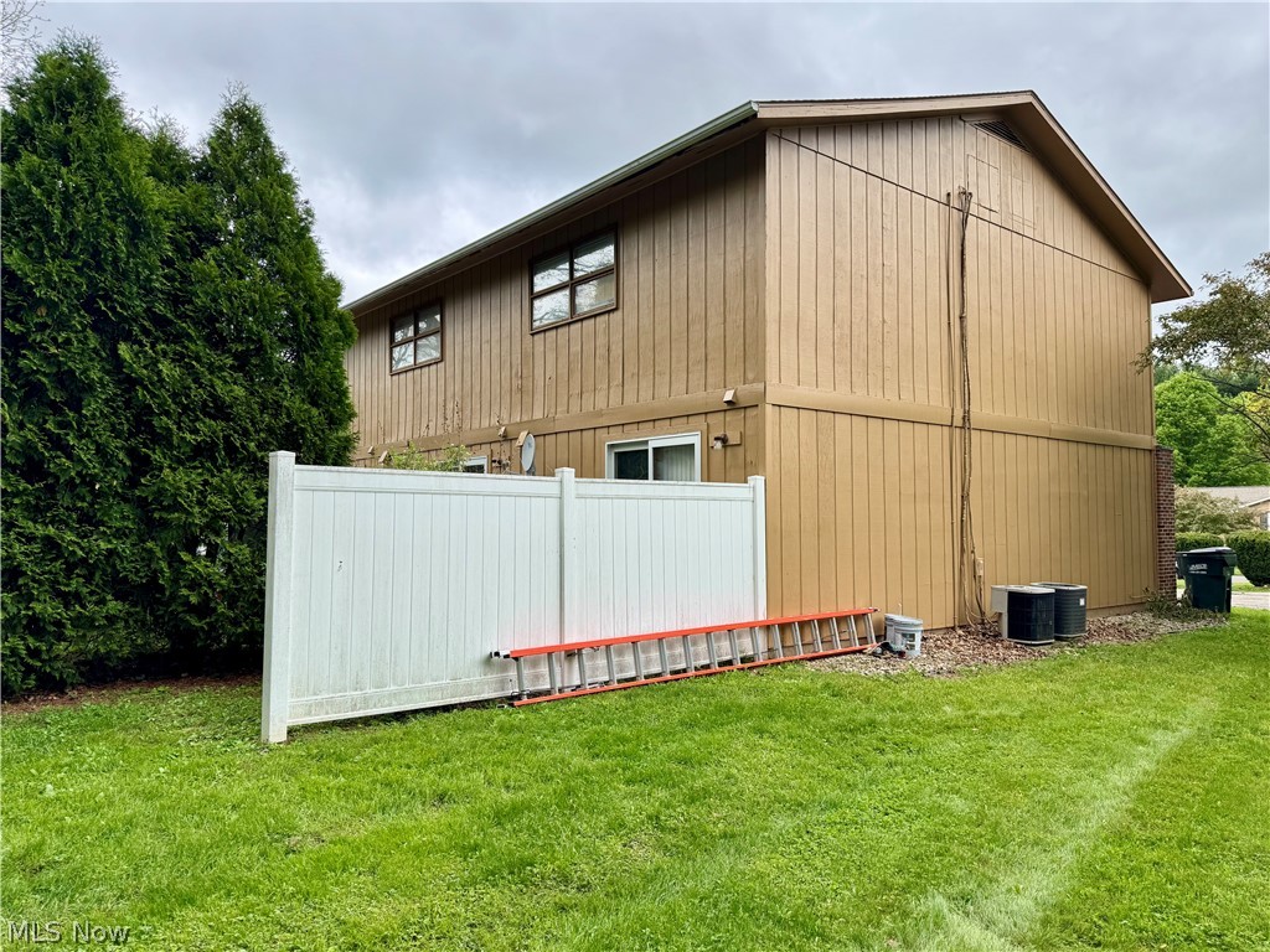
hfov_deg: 71.6
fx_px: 881
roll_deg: -0.7
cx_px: 635
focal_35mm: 24
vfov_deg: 56.8
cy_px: 476
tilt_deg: +3.0
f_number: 1.78
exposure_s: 1/1238
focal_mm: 6.76
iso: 80
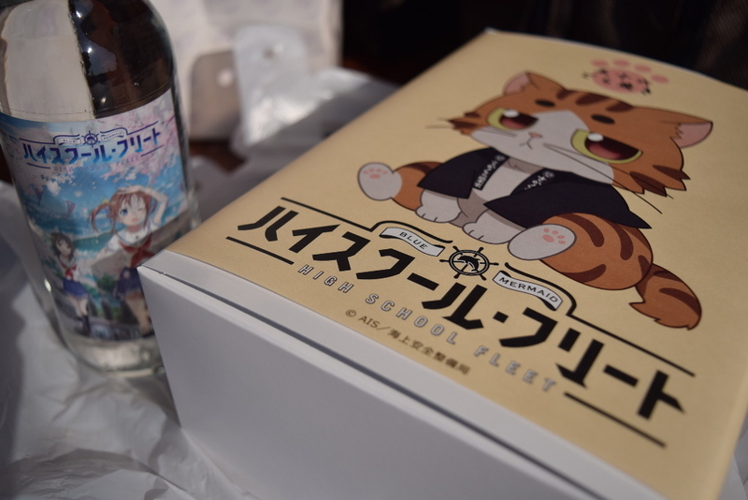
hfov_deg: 53.1
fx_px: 748
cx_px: 374
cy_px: 250
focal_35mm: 36
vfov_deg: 36.9
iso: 100
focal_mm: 24
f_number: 4
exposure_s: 1/4000
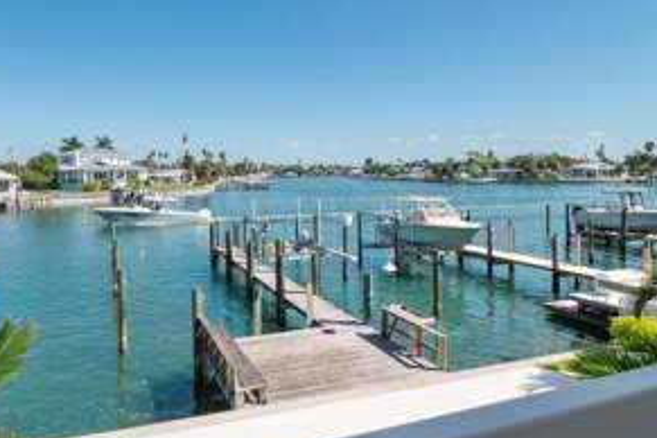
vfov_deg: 52.9
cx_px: 262
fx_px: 438
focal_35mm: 24
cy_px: 183
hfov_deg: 72.9
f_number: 7.1
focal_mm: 7
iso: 200
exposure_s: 1/640
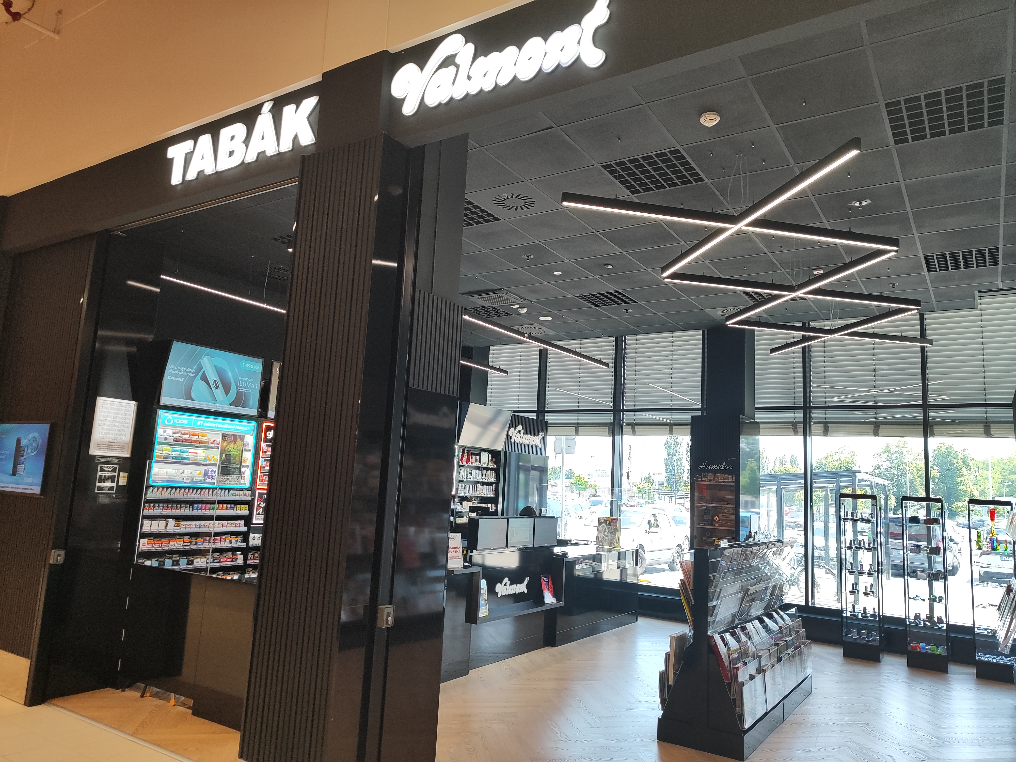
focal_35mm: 24
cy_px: 381
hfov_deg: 71.6
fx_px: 704
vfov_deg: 56.8
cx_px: 508
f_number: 1.89
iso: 88
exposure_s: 1/100
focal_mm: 5.89
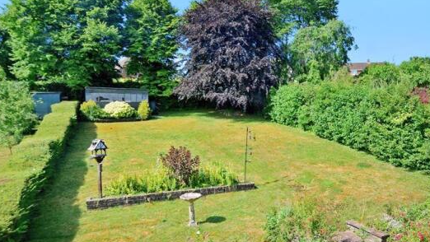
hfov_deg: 71.7
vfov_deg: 44.9
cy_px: 135
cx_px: 261
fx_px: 293
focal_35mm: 26
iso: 200
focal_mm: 13
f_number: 6.3
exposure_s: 1/200
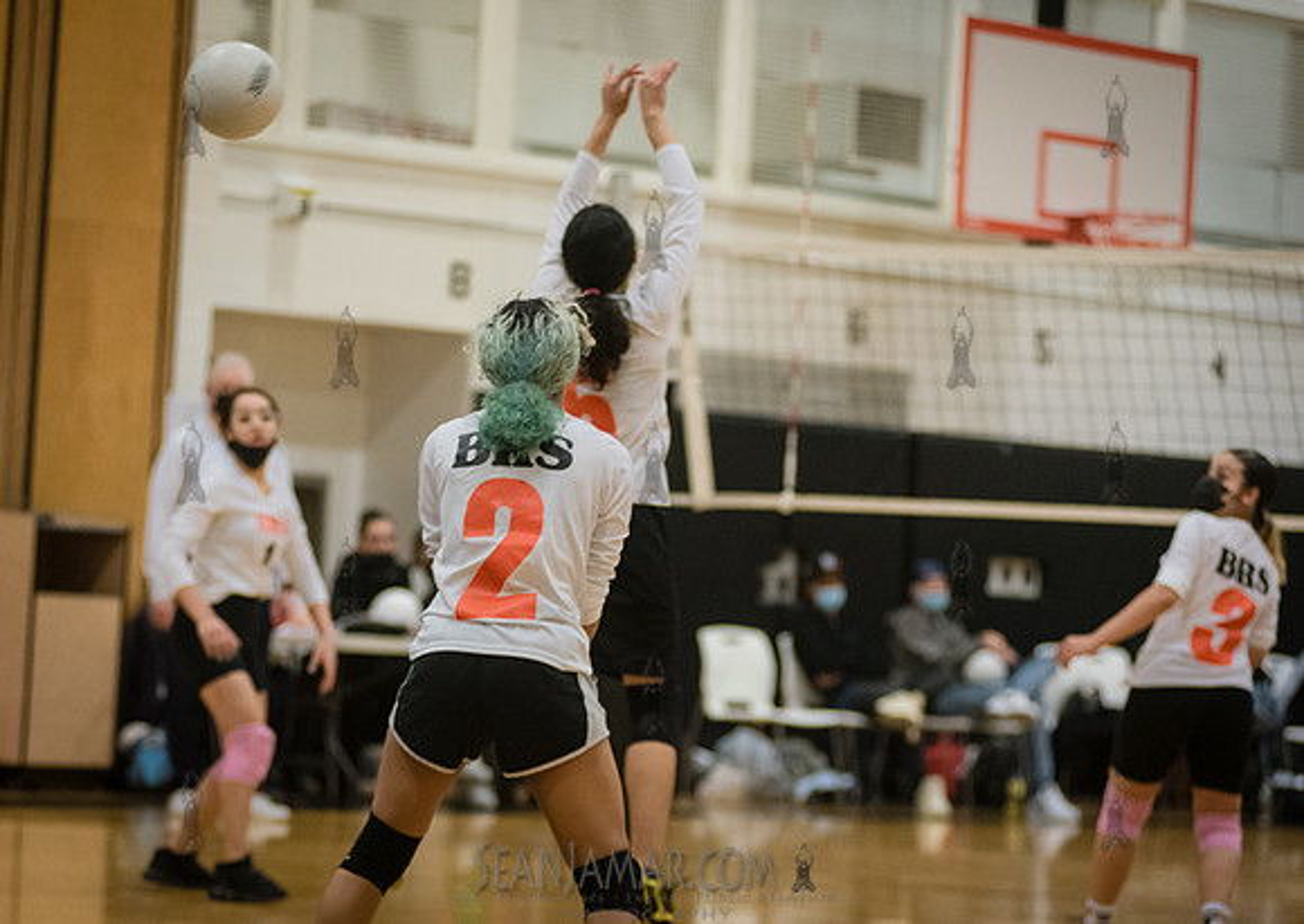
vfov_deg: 9.9
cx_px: 507
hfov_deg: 14.0
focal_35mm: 144
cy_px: 533
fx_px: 5320
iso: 5000
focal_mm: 120
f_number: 3.2
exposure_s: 1/400
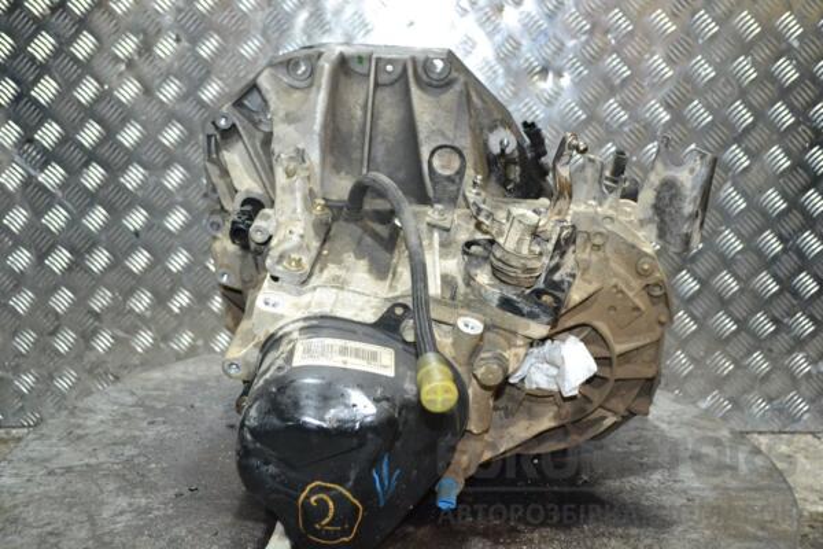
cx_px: 412
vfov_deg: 34.2
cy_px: 274
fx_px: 892
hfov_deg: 49.6
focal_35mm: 39
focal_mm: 26
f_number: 4.2
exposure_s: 1/60
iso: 1800
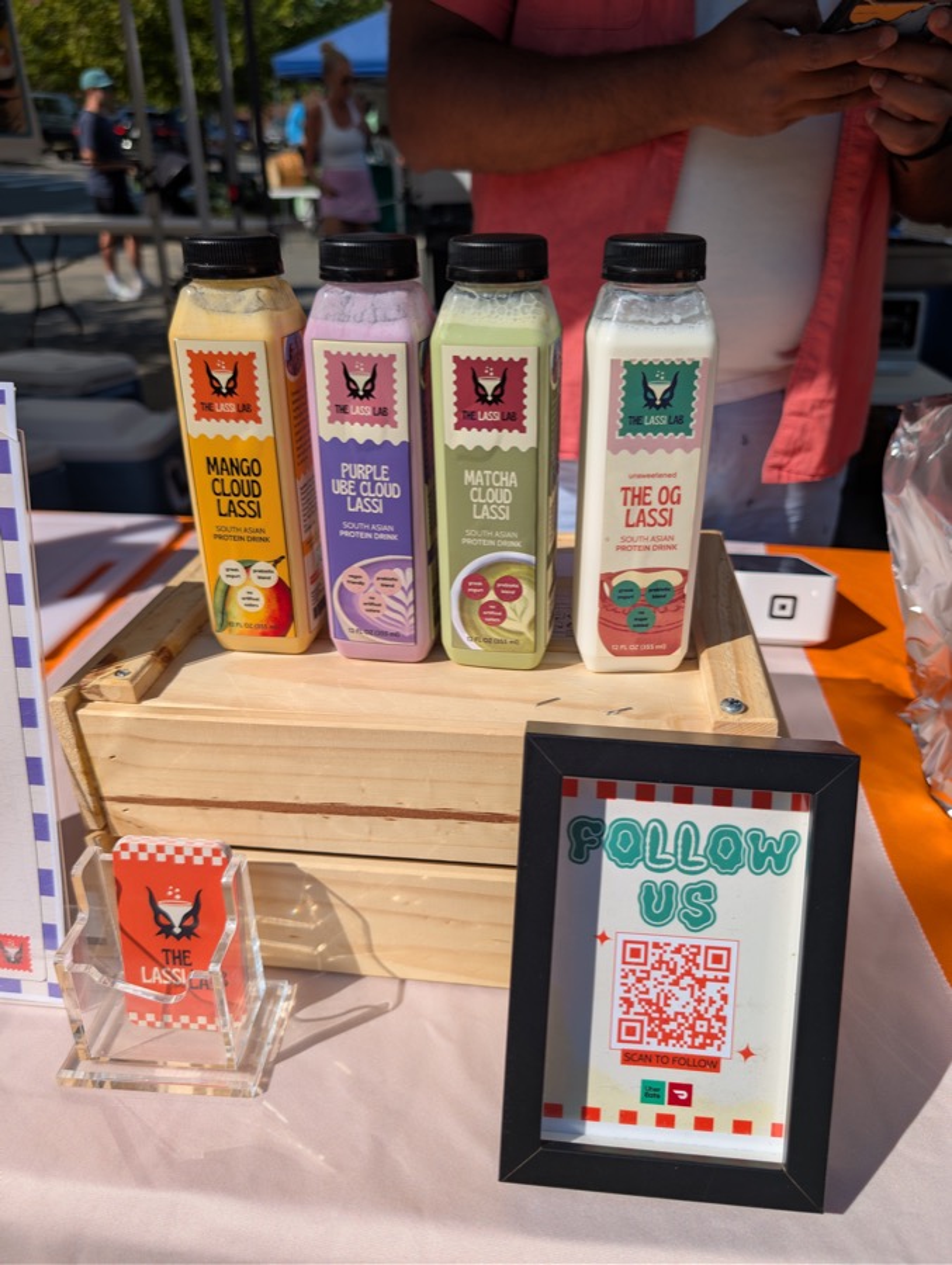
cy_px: 632
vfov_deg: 71.5
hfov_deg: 56.9
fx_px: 878
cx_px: 476
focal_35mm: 24
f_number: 1.68
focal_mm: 6.9
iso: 22
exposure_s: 1/1808
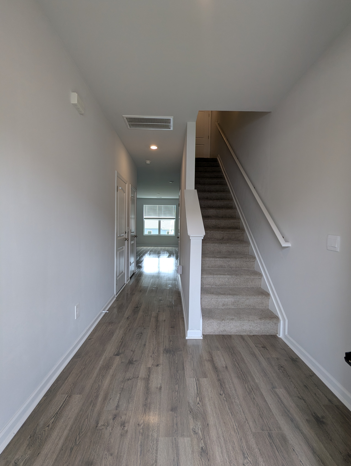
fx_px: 216
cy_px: 233
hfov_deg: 78.2
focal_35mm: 16
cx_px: 176
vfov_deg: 94.4
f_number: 2.2
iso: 57
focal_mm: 2.35
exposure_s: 1/120
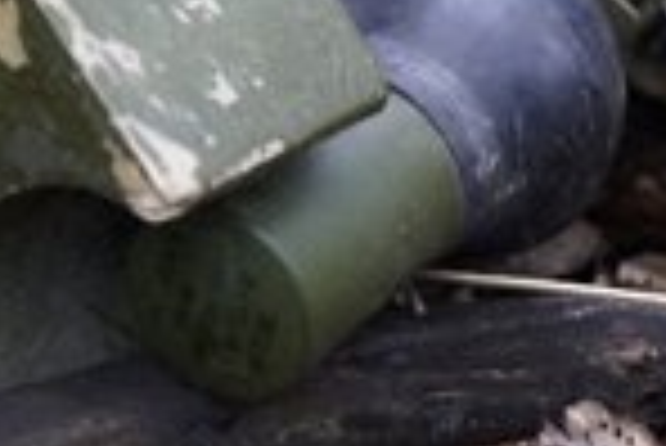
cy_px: -97
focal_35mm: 165
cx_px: 392
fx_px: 3055
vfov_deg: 8.2
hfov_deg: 12.4
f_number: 4
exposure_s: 1/160
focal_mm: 61
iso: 10000
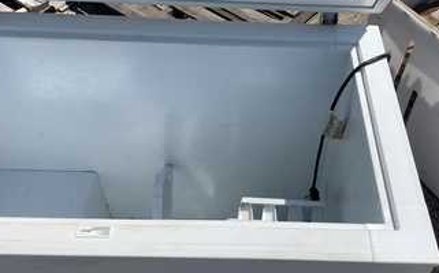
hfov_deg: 48.0
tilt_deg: -45.3
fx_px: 490
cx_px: 263
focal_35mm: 41
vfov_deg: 31.1
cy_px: 108
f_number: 2.4
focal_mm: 3.3
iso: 25
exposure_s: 1/3135
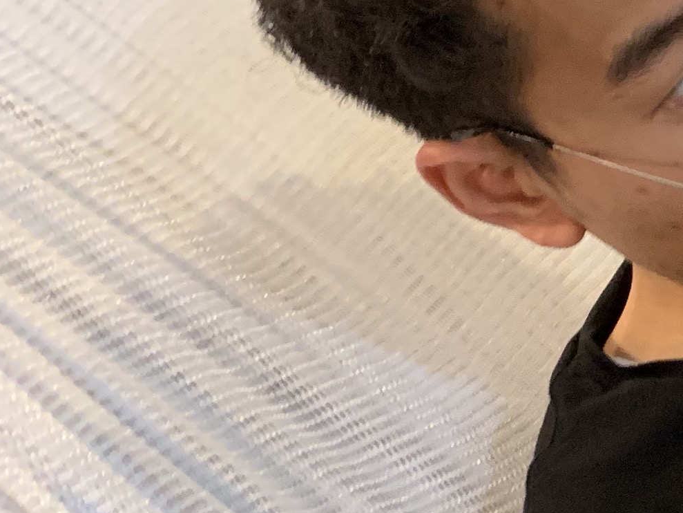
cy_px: 260
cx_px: 1313
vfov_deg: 14.0
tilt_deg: -36.0
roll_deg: +32.9
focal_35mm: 106
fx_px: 2092
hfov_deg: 15.4
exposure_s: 1/33
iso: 400
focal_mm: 4.25
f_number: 1.8
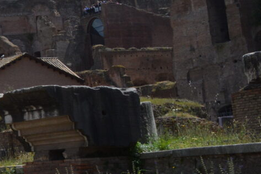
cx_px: -278
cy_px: 1
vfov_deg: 10.5
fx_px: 942
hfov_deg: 13.3
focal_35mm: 130
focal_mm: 20
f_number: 8
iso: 400
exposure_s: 1/2000
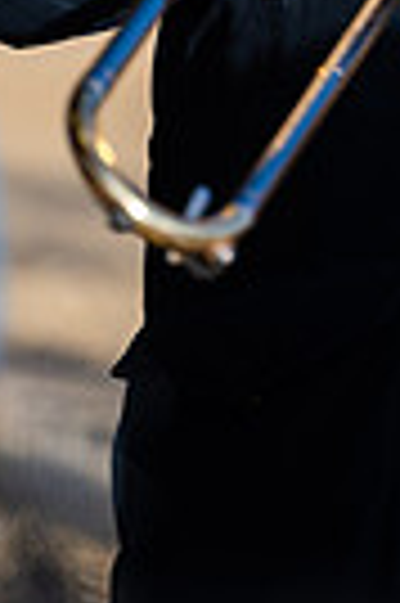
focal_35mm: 504
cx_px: 609
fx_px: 8421
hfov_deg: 2.7
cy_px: -320
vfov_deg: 4.1
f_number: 3.2
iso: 320
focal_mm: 150
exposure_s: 1/3200
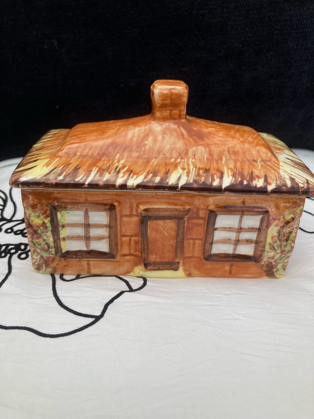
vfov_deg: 63.4
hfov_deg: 49.7
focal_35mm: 28
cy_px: 210
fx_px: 339
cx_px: 157
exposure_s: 1/1033
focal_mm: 3.99
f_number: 1.8
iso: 20
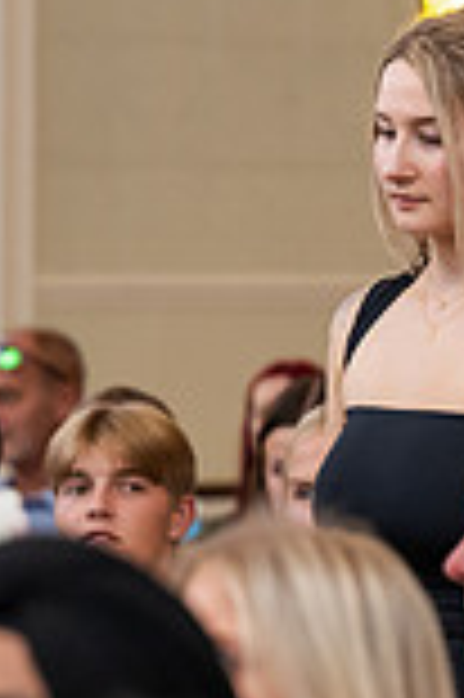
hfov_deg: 3.3
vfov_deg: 5.0
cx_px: 1005
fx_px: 8002
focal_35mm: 413
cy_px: 101
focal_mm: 110
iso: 2000
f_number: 3.2
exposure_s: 1/200
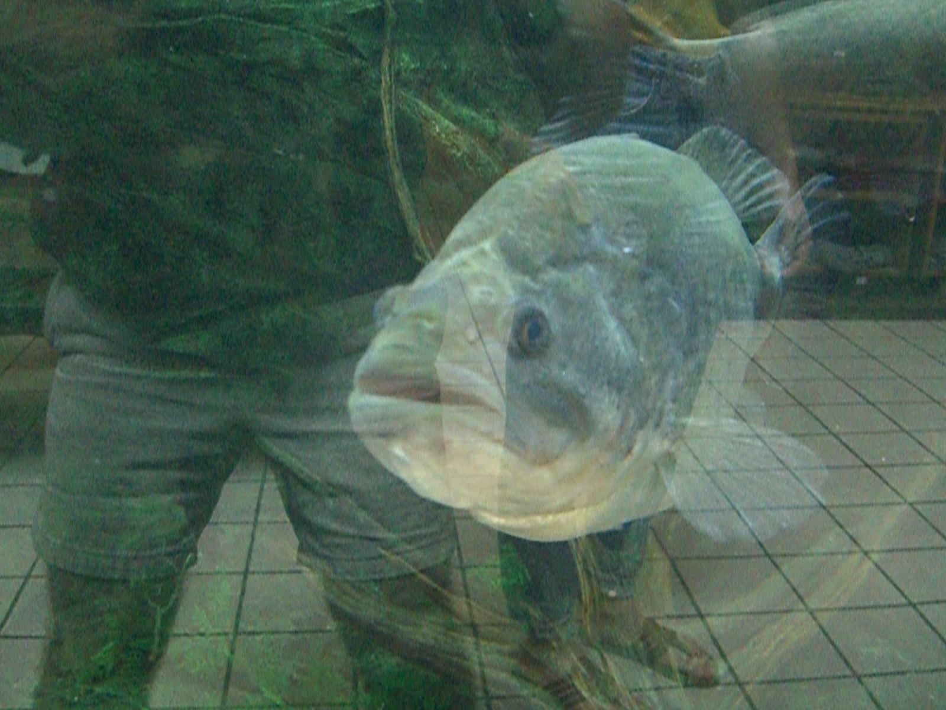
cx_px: 473
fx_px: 1038
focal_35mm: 38
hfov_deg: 49.0
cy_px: 355
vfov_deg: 37.7
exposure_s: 1/50
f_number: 2.8
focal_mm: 7.9
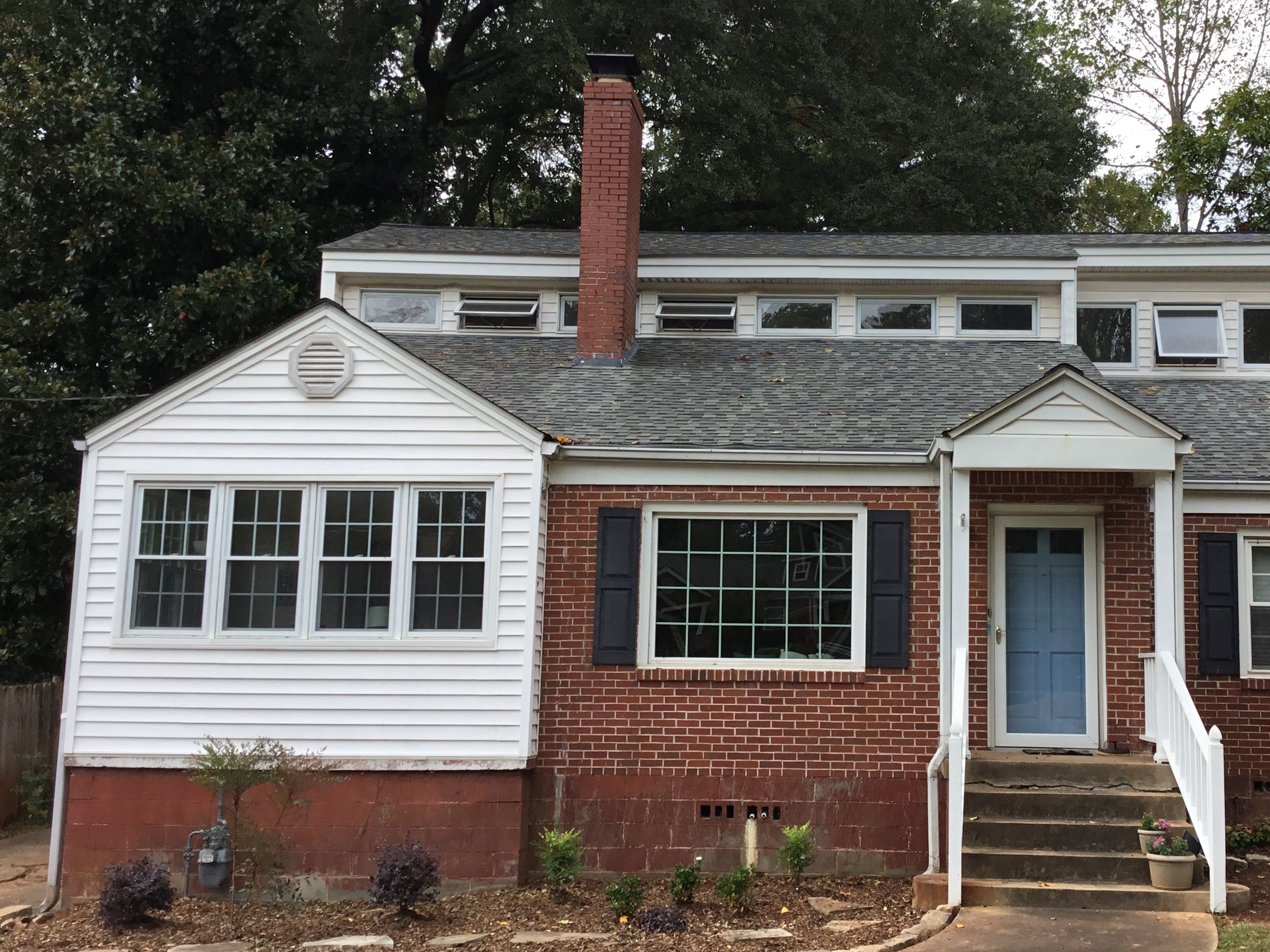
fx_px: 1504
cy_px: 477
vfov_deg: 35.1
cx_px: 825
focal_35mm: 41
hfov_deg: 45.2
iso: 25
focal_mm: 3.3
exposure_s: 1/539
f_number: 2.4
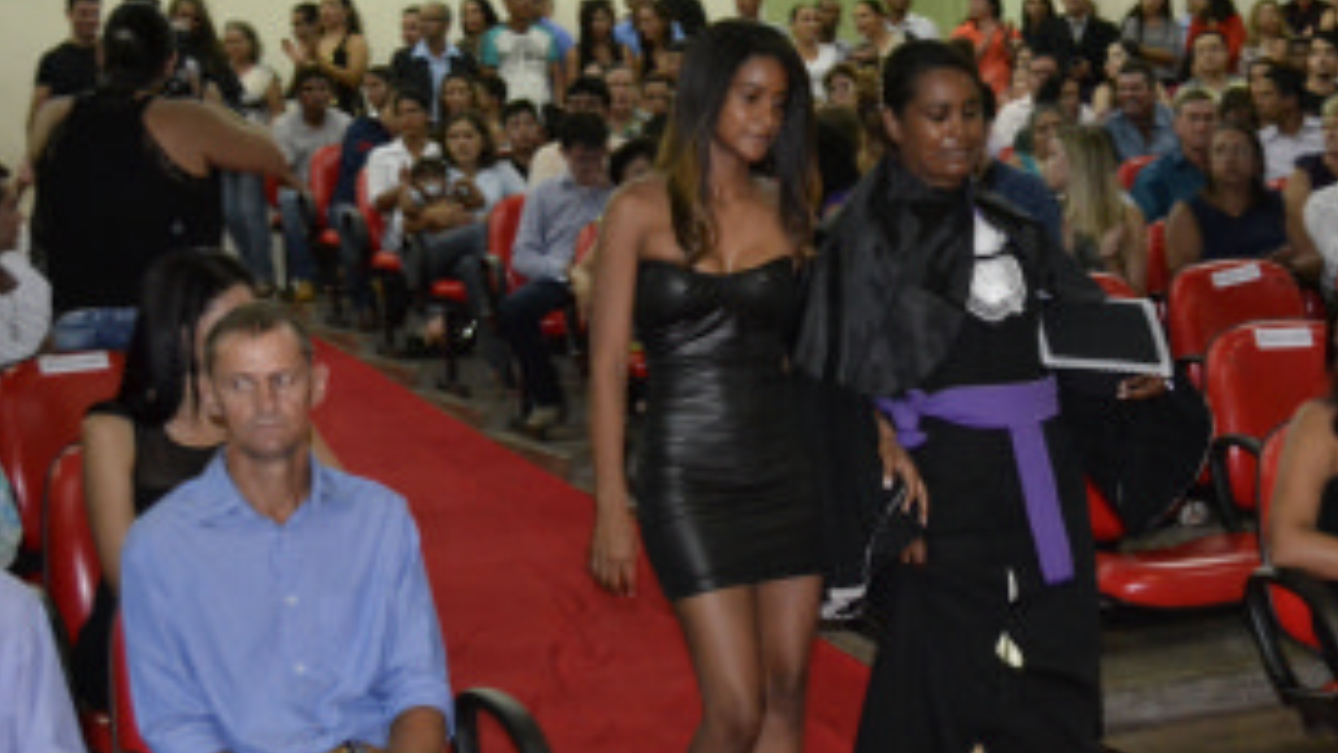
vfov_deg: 19.7
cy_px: 314
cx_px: 901
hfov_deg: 34.0
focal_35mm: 61
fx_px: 2165
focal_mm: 24
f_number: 4
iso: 3200
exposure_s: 1/60
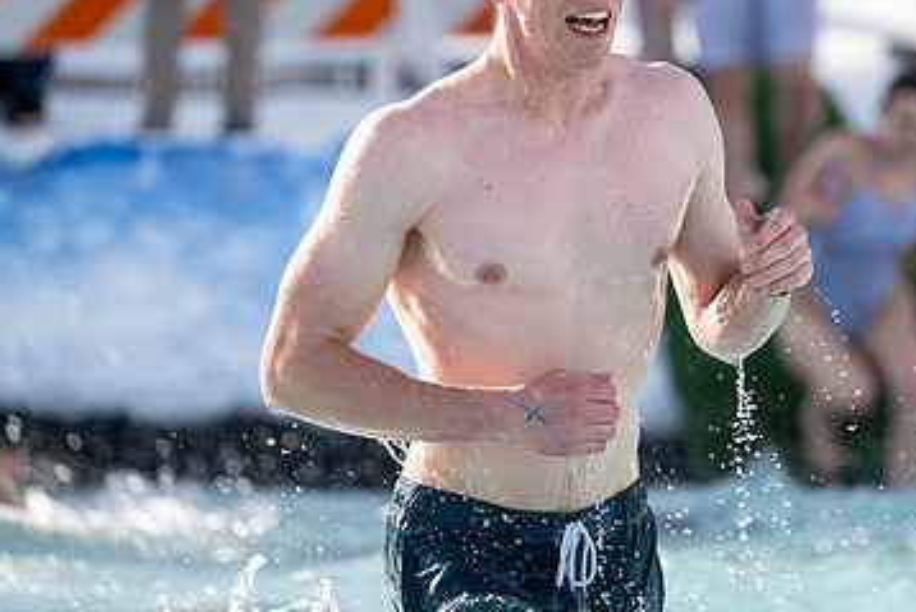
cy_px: 96
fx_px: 6542
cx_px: 571
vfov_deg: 5.3
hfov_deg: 8.0
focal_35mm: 257
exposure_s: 1/2000
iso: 100
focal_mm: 150
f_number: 2.8
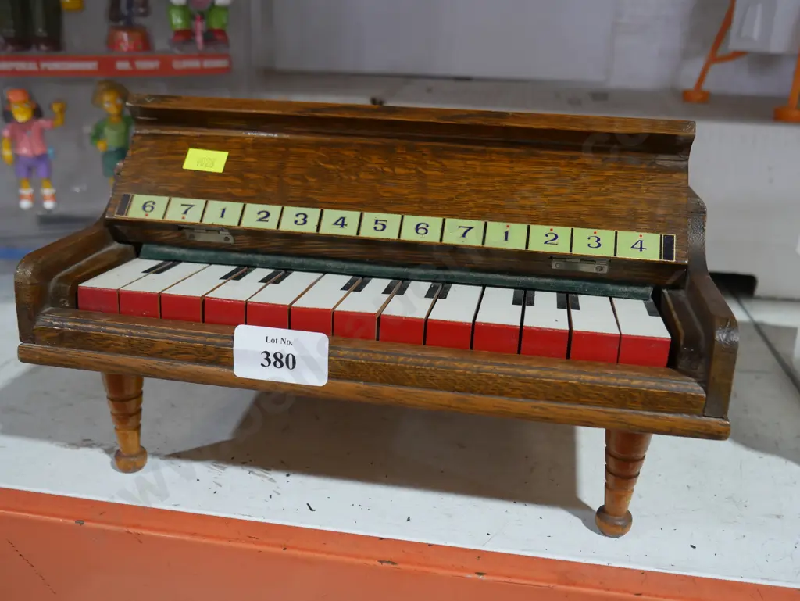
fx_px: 832
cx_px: 400
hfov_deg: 51.3
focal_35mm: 36
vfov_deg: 39.7
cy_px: 300
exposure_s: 1/60
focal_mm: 18
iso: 640
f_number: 4
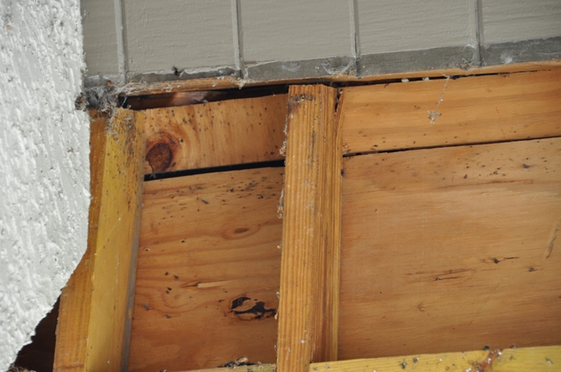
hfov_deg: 11.4
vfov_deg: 7.6
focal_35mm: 180
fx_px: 2801
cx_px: 280
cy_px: 186
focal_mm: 120
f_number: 5.3
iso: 400
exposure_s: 1/80
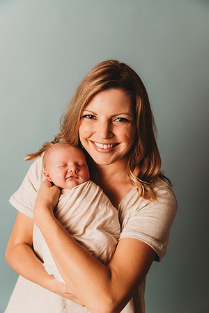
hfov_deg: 33.4
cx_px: 104
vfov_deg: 48.5
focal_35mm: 40
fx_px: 348
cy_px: 156
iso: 160
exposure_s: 1/160
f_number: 4.5
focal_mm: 40
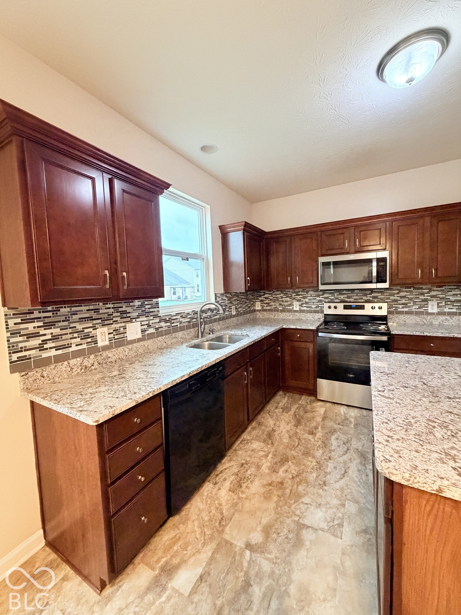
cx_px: 230
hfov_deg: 85.7
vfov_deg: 102.1
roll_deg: +2.1
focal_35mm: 14
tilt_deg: -5.1
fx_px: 249
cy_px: 308
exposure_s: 1/60
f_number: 2.2
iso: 500
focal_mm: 2.22
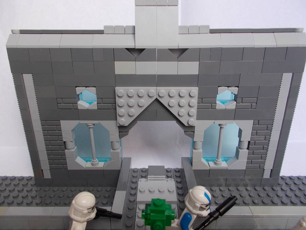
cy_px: 115
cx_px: 153
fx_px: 230
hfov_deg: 67.3
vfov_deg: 53.1
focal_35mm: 26
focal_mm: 4.6
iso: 80
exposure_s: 1/60
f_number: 3.2
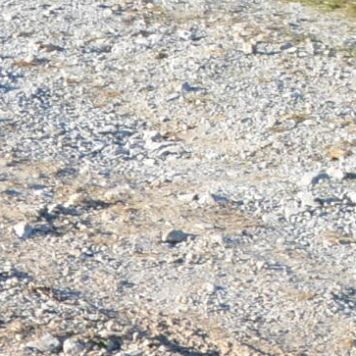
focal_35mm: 189
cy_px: -160
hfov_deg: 8.6
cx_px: 770
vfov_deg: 9.0
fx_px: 2199
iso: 200
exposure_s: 1/250
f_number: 8
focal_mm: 18
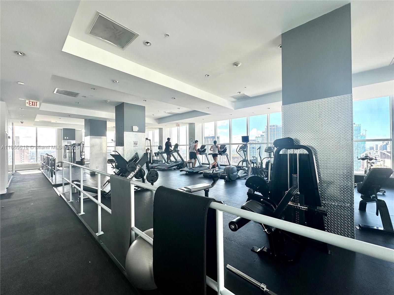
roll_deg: +0.4
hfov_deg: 102.1
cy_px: 148
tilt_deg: +0.1
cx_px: 197
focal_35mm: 14
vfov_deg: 85.7
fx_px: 159
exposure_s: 1/282
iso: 40
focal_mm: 2.22
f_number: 2.2
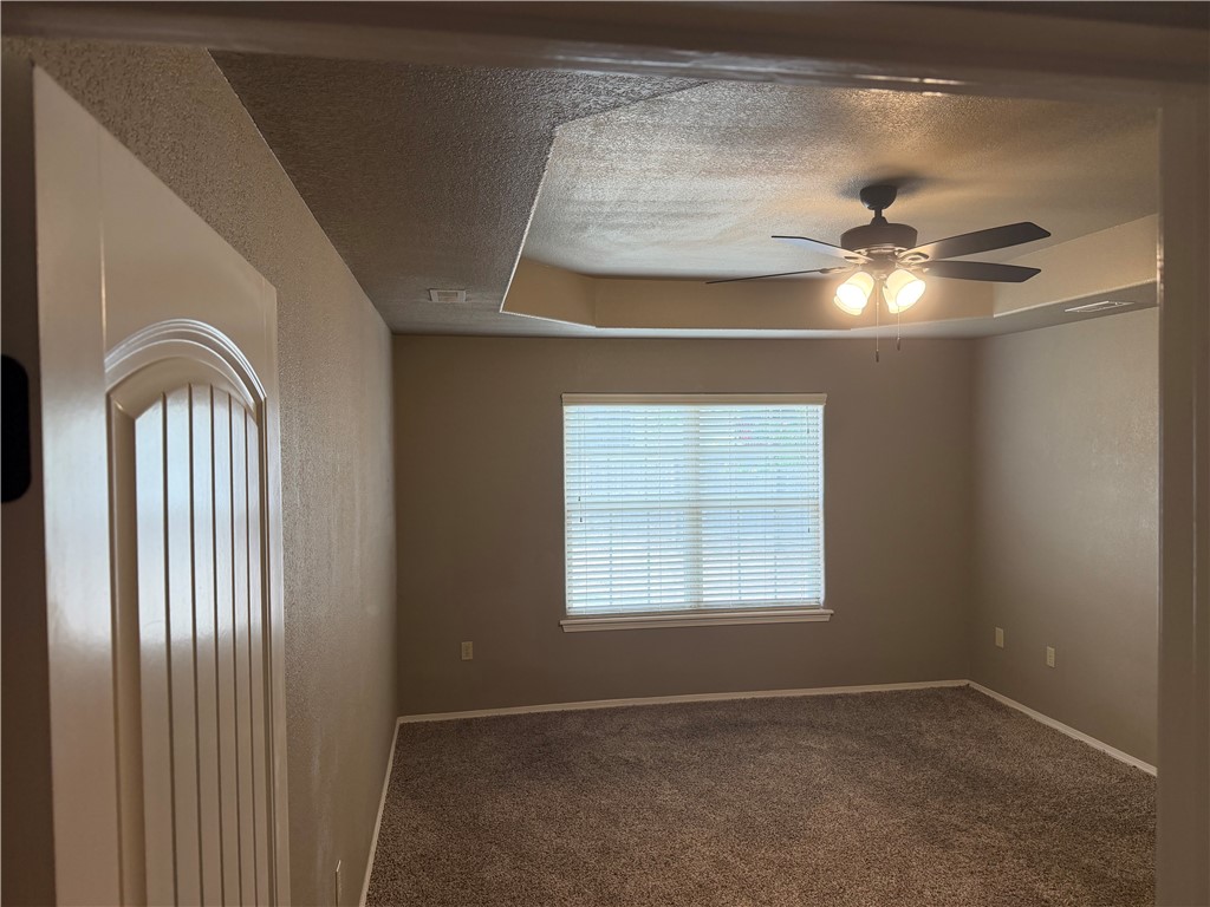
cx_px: 605
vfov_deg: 56.8
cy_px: 454
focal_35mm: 24
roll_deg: +0.9
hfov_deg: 71.6
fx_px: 839
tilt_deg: +0.2
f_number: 1.78
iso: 200
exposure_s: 1/82
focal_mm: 6.76
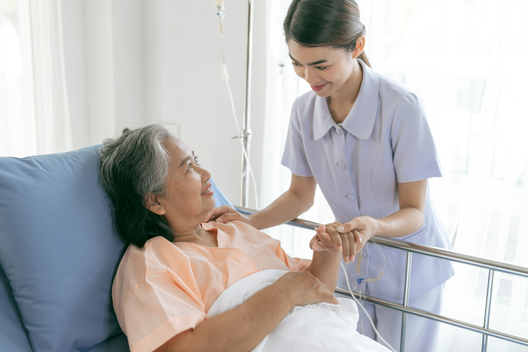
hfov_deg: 44.5
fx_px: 645
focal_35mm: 44
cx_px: 264
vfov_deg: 30.5
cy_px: 176
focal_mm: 44
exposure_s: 1/60
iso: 100
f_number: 2.8
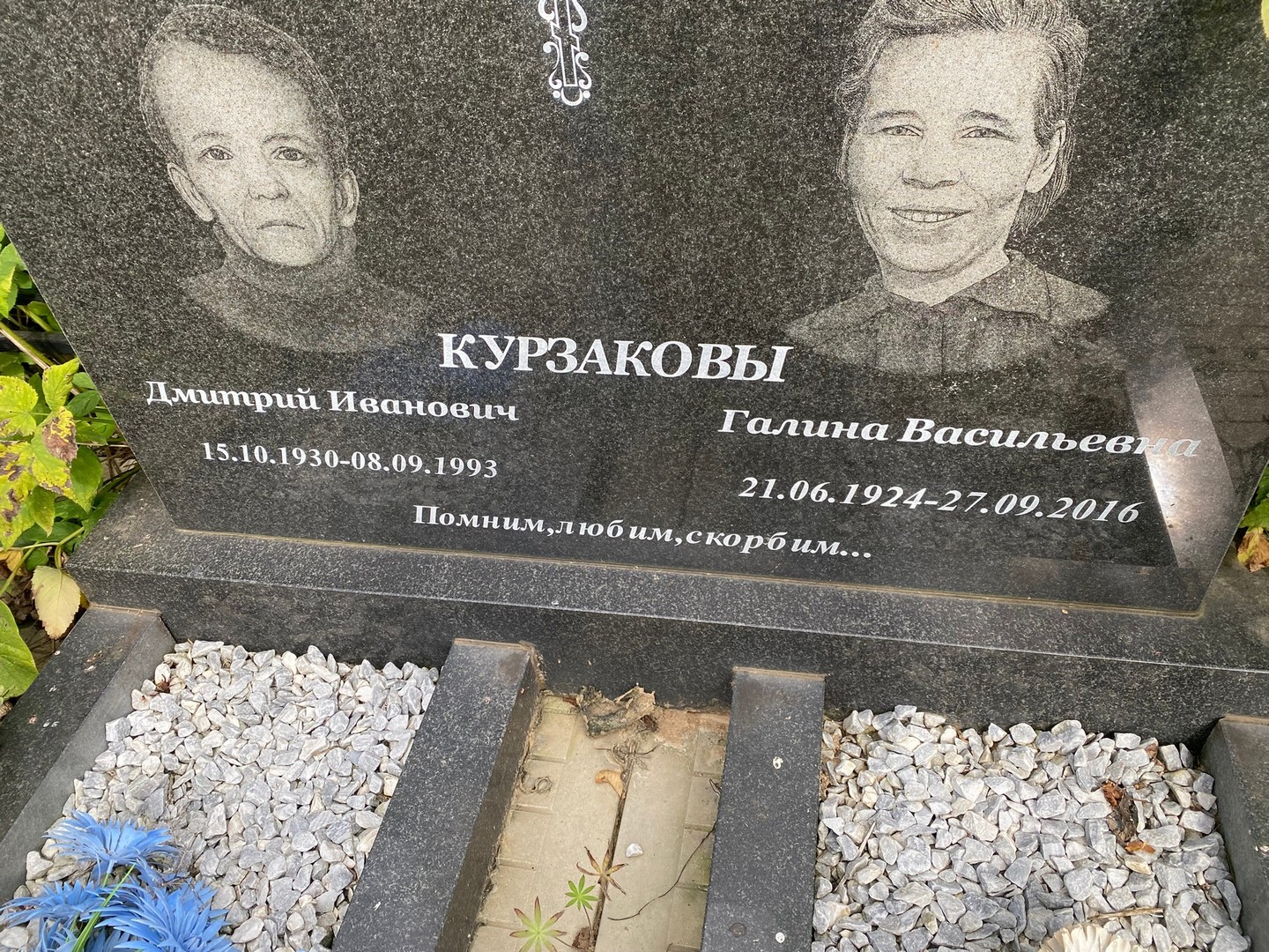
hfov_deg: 67.3
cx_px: 634
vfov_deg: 53.1
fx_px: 953
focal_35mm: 26
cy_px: 476
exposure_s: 1/884
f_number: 1.8
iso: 32
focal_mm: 4.25
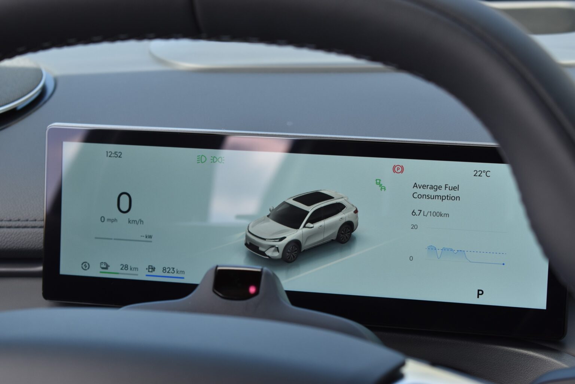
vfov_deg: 16.6
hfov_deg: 24.6
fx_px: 1318
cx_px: 288
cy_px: 192
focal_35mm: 82
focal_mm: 55
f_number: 7.1
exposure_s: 1/200
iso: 400
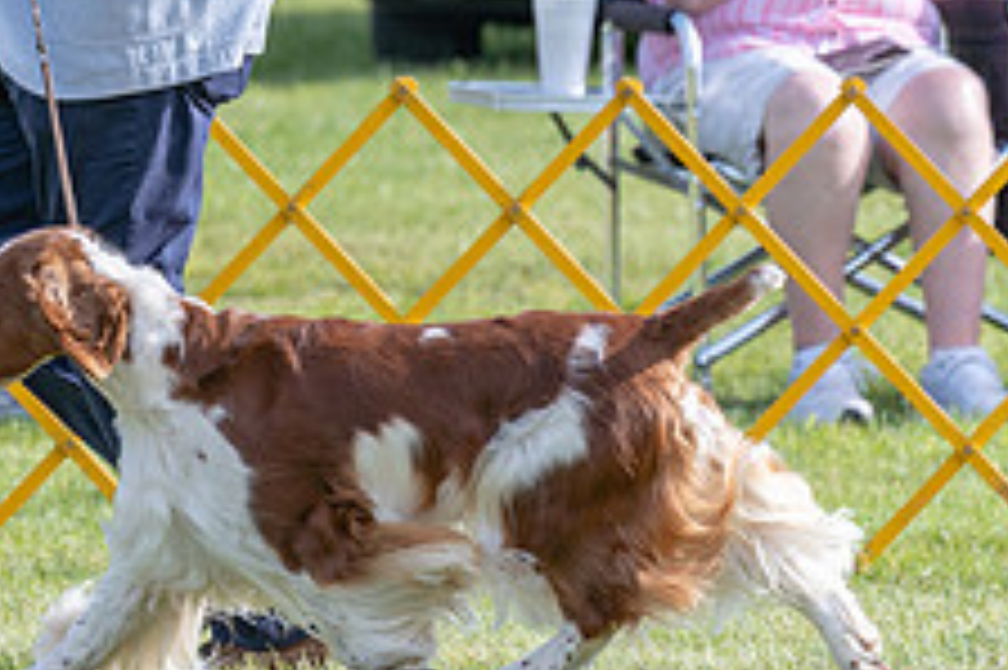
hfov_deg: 4.4
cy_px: -25
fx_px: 13122
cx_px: -117
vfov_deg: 2.9
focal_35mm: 469
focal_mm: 181
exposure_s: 1/1250
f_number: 5.6
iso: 320
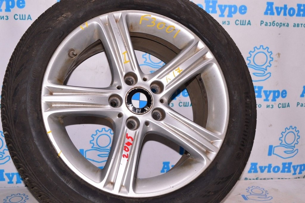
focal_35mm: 40
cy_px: 102
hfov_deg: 48.0
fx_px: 343
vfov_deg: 33.0
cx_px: 152
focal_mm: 27
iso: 1600
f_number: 8
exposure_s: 1/200
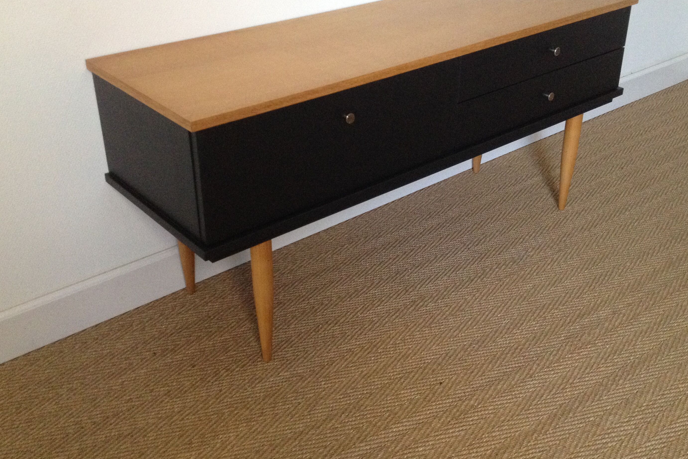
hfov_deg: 45.4
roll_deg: -1.3
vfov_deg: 31.1
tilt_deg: -27.2
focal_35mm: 43
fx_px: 822
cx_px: 359
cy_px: 179
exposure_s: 1/20
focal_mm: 4.28
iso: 320
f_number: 2.4
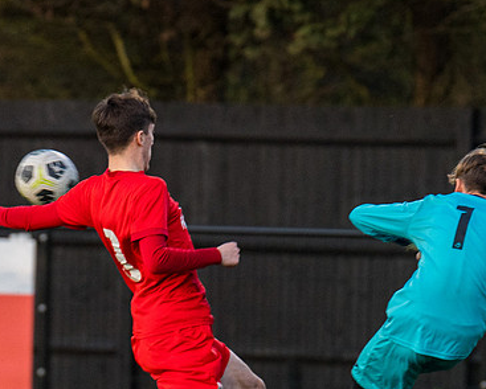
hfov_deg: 2.3
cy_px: 290
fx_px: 12074
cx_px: 163
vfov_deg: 1.8
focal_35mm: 839
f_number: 4
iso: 2000
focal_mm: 300
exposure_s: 1/800
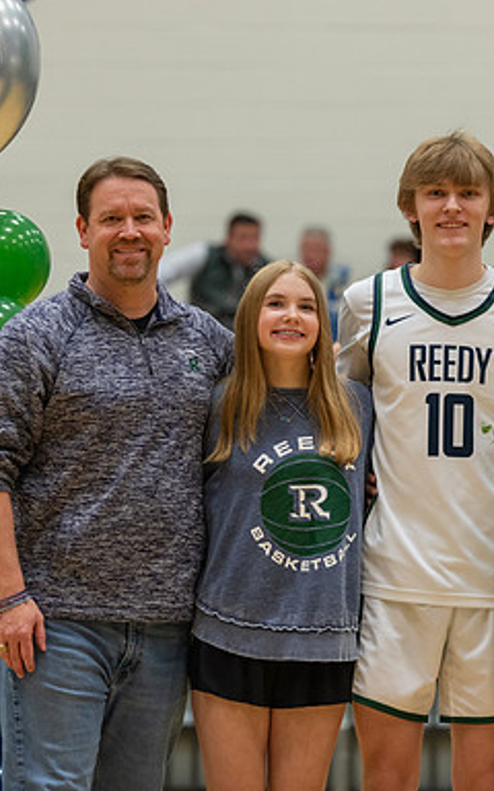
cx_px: 408
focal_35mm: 194
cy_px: 394
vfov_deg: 10.8
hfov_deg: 6.8
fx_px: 4179
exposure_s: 1/320
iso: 2500
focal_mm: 126
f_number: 2.8
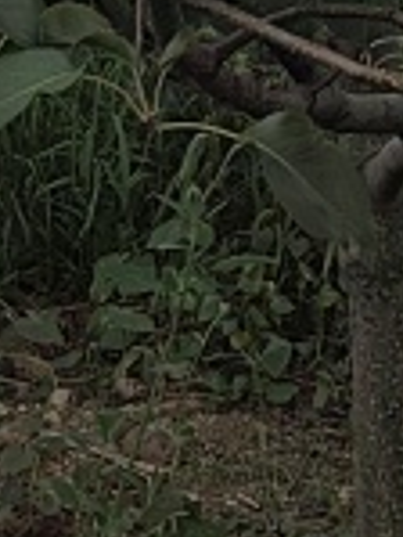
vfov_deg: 8.8
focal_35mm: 208
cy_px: -643
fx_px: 3224
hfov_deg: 7.1
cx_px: 40
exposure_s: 1/205
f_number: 1.6
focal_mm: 5.84
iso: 50
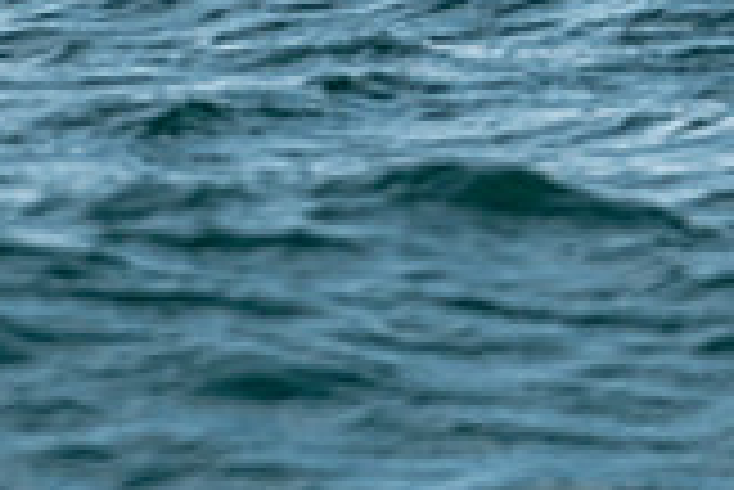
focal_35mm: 1704
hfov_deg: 1.2
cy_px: -308
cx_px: 671
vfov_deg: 0.8
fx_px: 34773
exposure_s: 1/3200
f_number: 5.6
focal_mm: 310
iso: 400
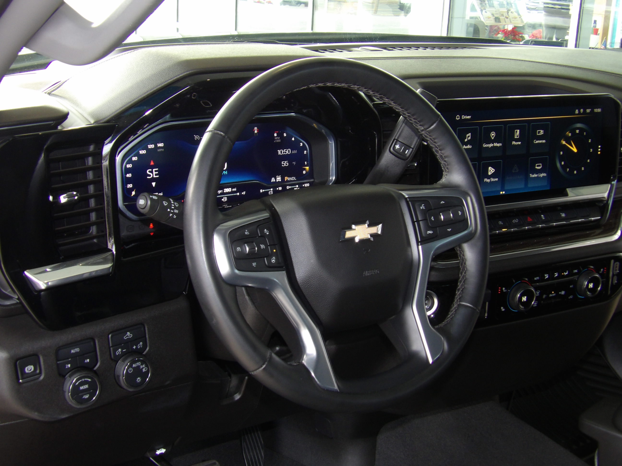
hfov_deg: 41.2
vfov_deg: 31.5
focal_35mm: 46
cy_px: 233
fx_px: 827
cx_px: 311
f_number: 3.8
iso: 200
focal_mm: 8.2
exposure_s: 1/28
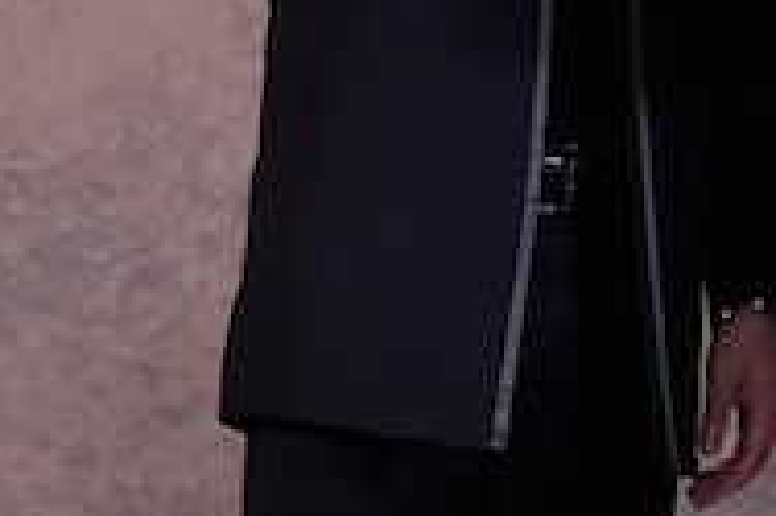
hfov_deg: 7.9
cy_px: -149
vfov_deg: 5.2
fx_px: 5642
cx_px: 413
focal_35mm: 262
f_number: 2.8
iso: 4000
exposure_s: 1/400
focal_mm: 41
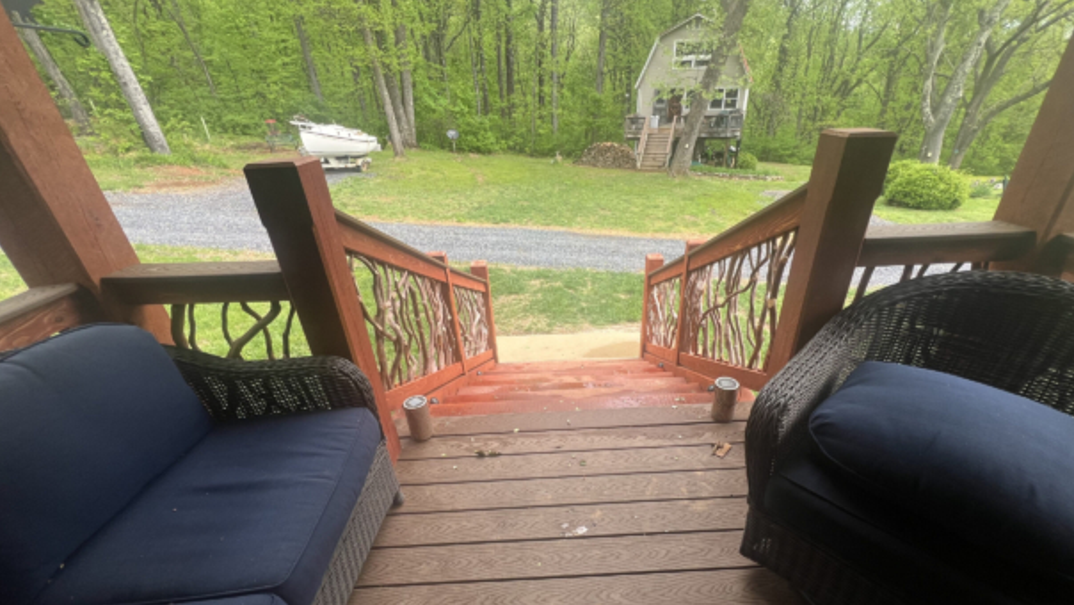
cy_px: 349
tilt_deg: -29.6
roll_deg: +2.7
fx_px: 427
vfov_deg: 70.1
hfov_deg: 102.9
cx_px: 562
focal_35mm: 15
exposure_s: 1/149
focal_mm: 1.57
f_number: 1.8
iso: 32
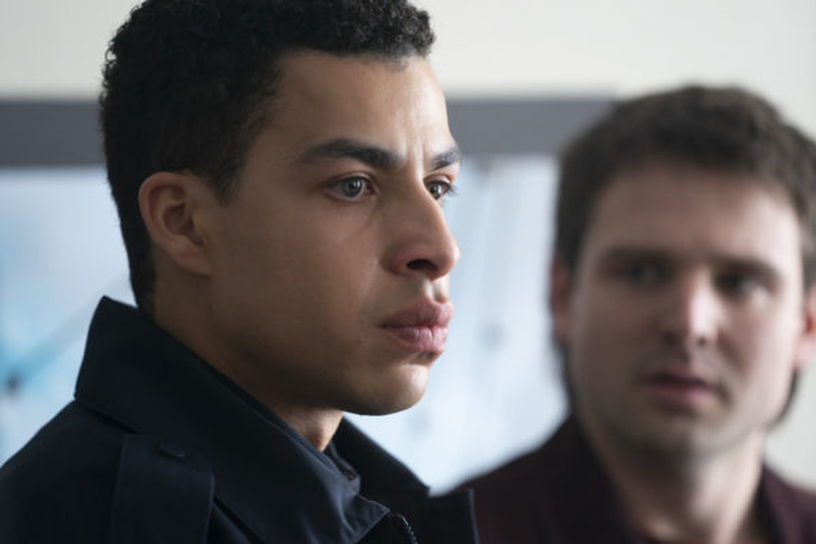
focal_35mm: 200
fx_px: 4533
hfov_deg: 10.3
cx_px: 408
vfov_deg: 6.9
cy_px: 272
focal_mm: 200
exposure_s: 1/320
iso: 3200
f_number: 4
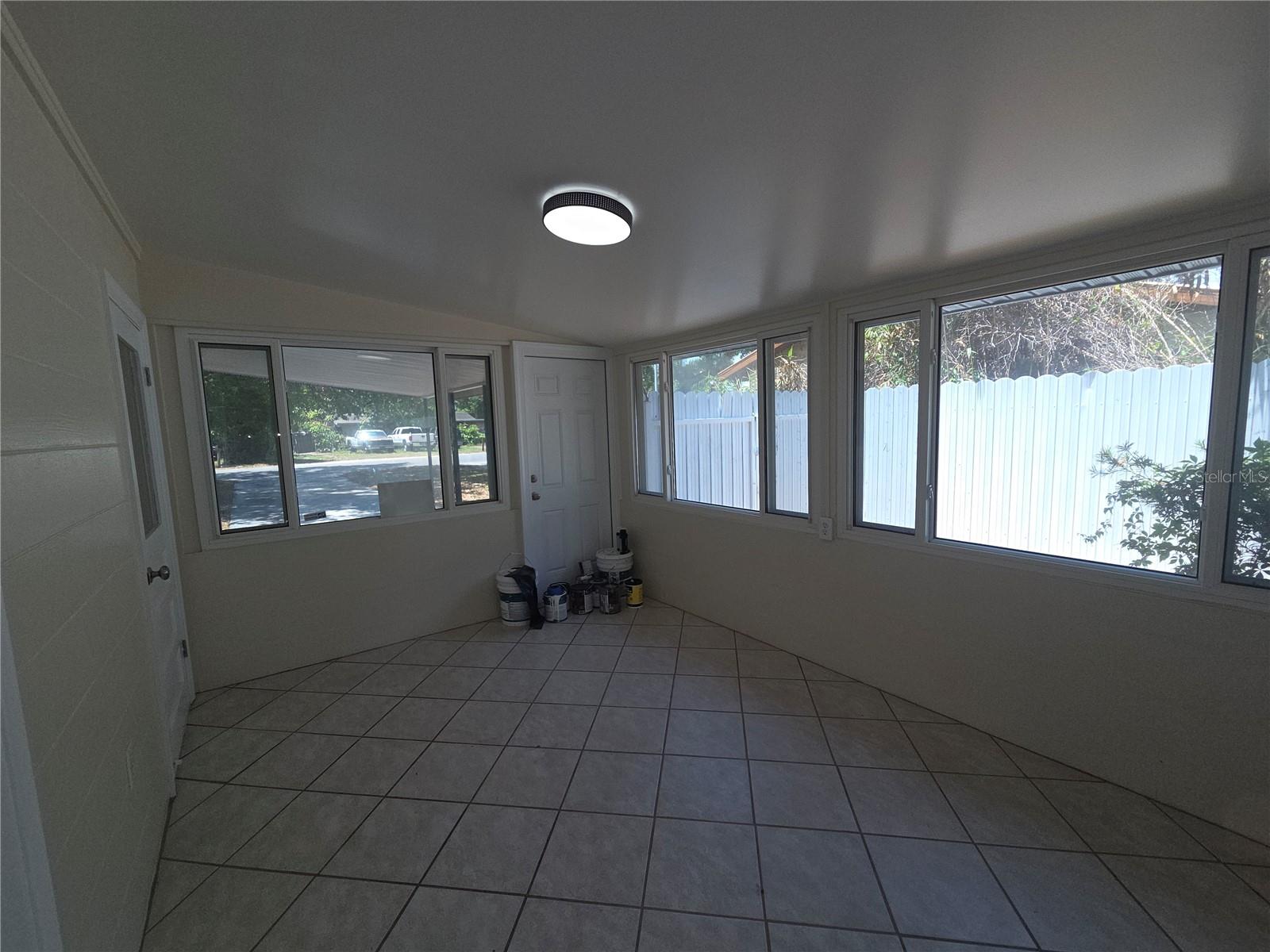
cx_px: 635
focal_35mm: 13
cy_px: 476
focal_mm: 2.2
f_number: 2.2
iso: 50
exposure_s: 1/350
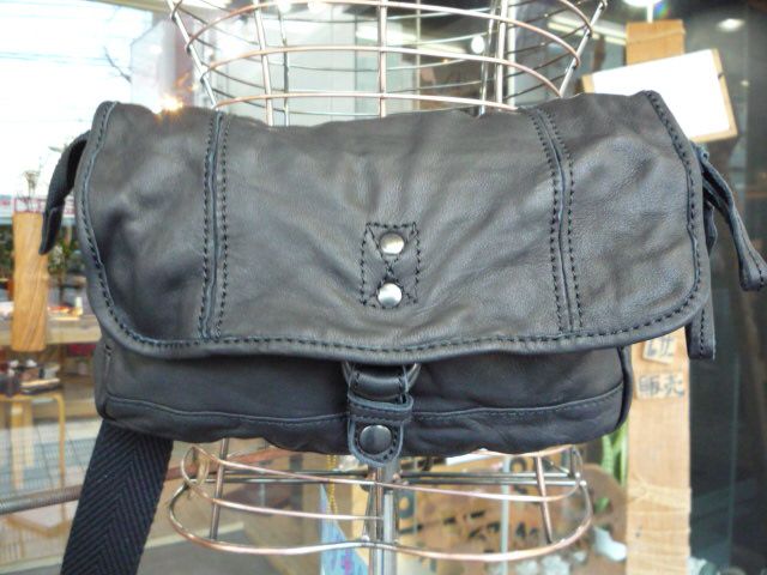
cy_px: 288
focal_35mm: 30
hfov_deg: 60.0
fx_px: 665
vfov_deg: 46.8
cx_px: 384
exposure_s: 1/13
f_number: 3.3
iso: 400
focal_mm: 5.2
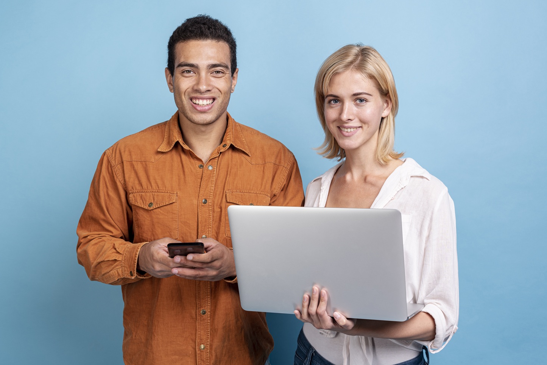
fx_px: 760
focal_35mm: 50
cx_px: 274
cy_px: 182
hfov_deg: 39.6
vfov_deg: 27.0
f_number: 8
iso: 64
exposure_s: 1/160
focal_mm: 50
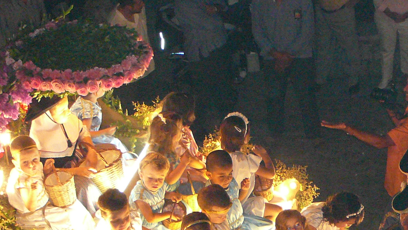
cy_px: 199
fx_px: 1190
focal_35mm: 110
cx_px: 226
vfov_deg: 11.0
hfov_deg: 19.4
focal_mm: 7.8
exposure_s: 1/30
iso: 400
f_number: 3.4
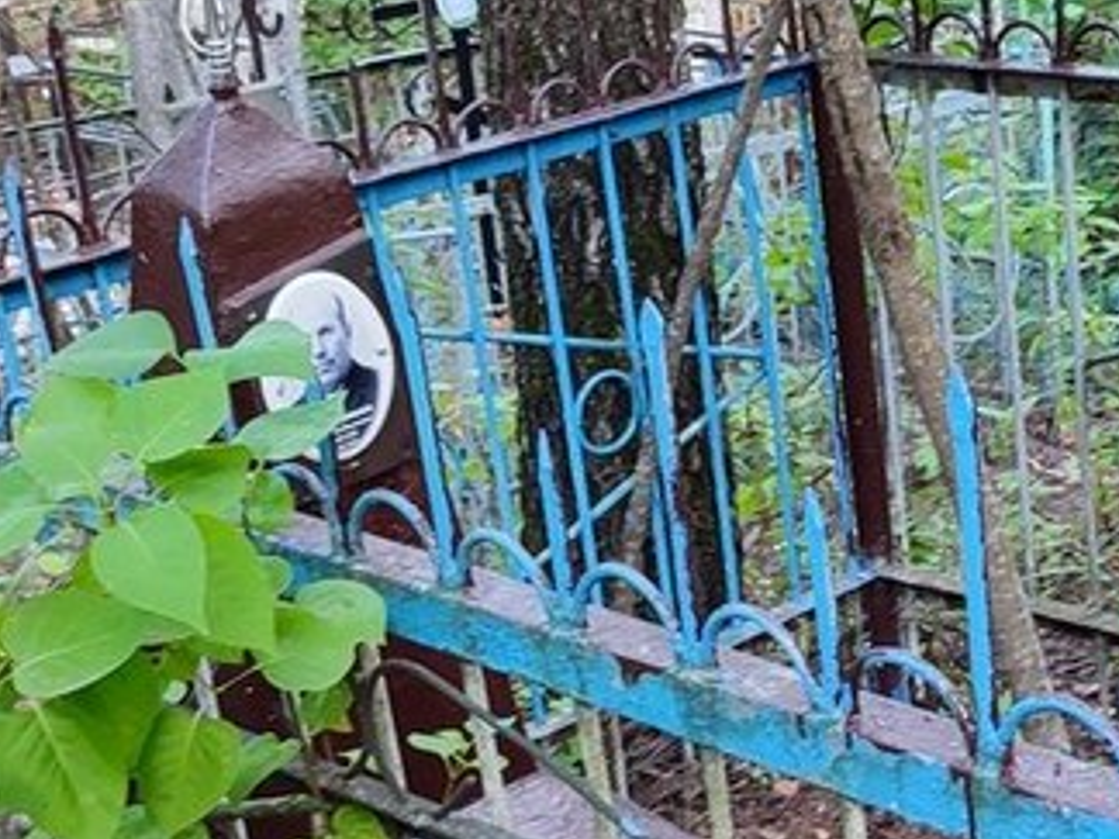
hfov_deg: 24.2
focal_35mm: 79
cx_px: 936
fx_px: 2554
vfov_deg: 18.6
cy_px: 597
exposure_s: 1/33
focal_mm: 6.04
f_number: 1.9
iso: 92
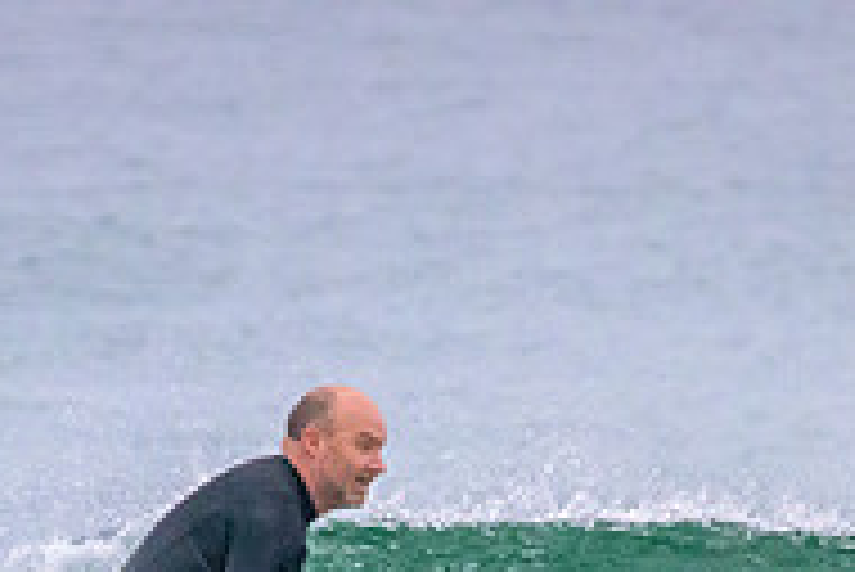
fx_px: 58159
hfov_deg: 0.8
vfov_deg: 0.6
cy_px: 867
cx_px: 387
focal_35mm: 2447
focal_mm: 800
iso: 12800
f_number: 11
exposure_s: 1/1250
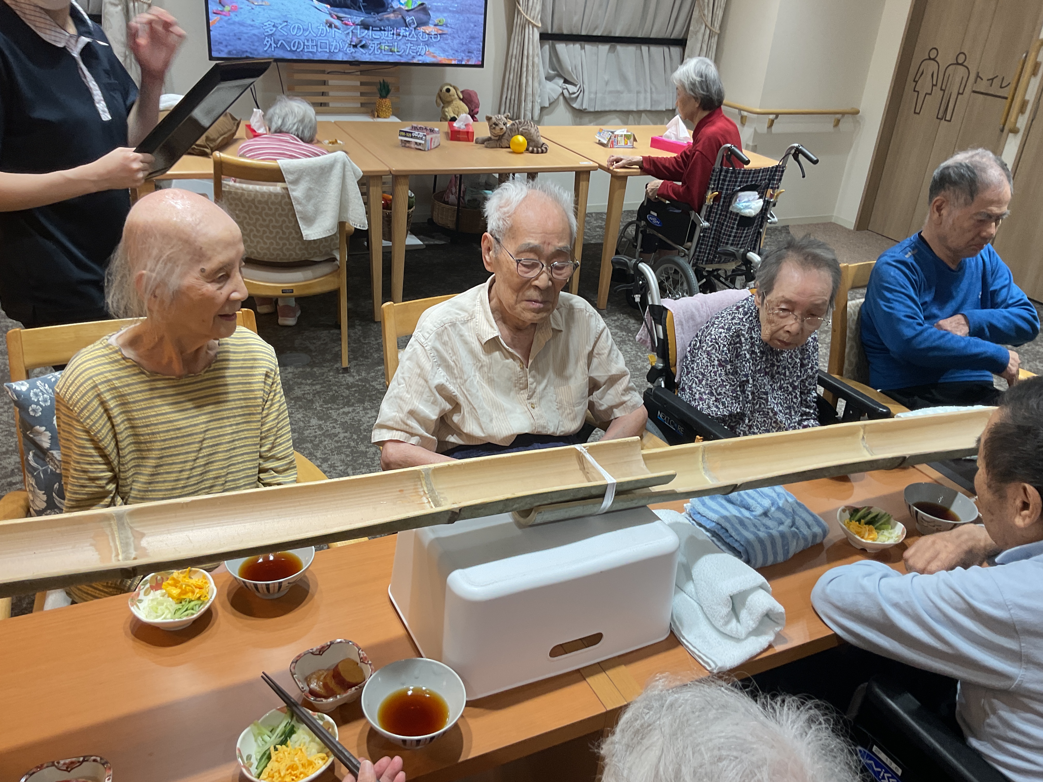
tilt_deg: -27.8
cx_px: 522
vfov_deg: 48.2
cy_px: 391
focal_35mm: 29
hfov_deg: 61.7
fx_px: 874
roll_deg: -5.1
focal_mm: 3
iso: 50
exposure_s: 1/50
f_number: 1.8
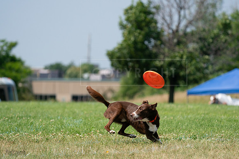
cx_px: 120
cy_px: 80
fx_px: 1780
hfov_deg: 7.7
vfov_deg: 5.1
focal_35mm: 268
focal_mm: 268
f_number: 5.6
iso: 800
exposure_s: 1/4000
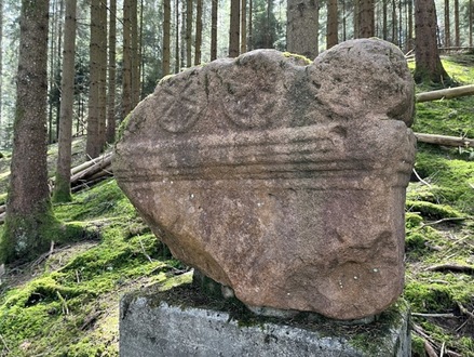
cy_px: 178
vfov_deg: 53.1
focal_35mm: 26
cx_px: 237
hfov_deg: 67.3
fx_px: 356
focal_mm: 5.1
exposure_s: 1/87
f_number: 1.6
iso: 125
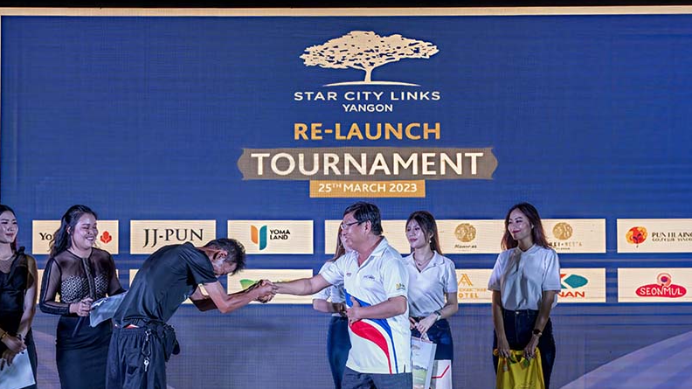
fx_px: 862
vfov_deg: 25.3
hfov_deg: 43.7
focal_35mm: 47
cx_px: 346
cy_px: 260
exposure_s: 1/200
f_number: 3.5
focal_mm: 37
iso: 800
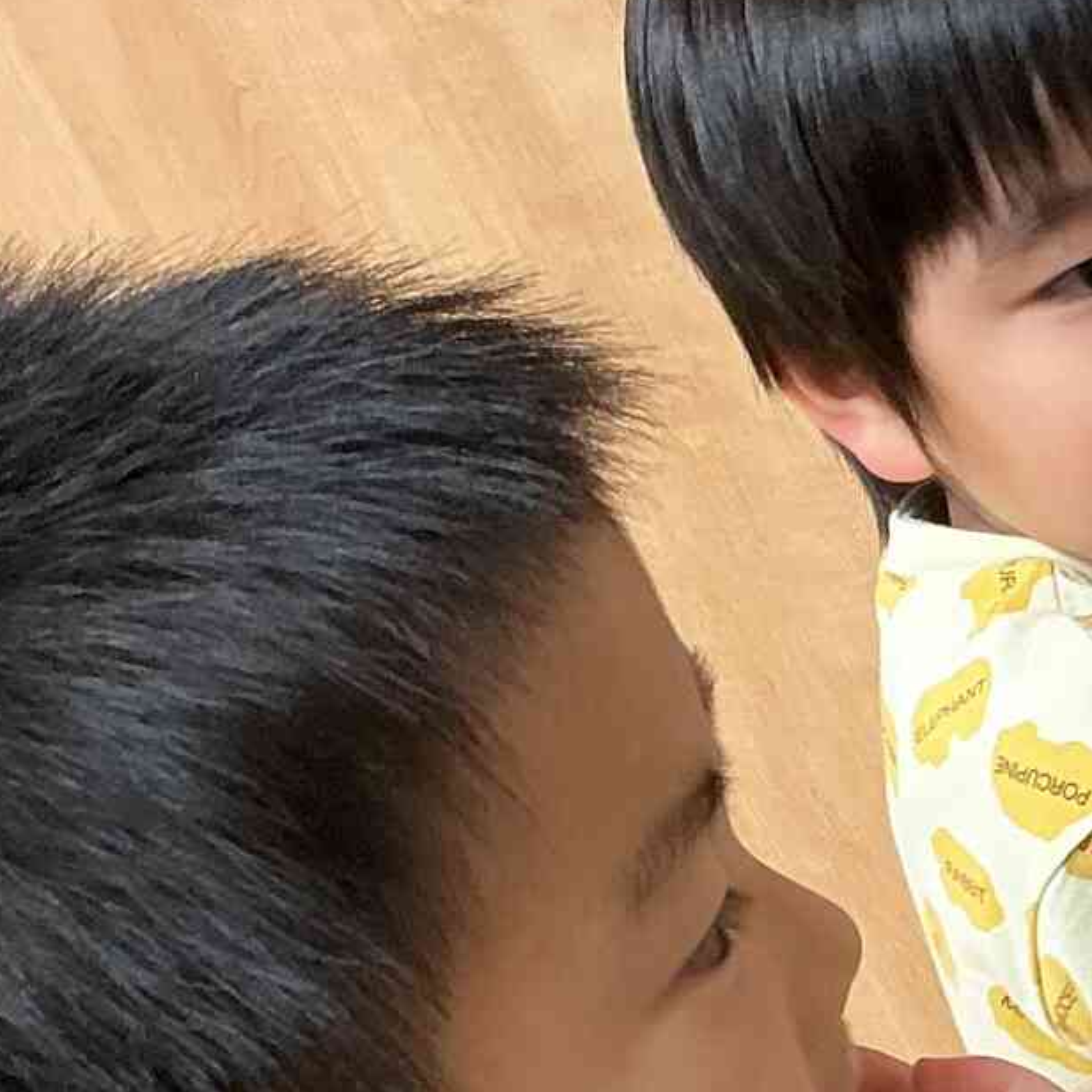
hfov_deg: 15.2
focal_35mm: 109
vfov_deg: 15.9
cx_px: 1431
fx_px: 3890
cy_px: 838
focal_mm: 3
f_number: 1.8
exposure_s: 1/60
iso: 64
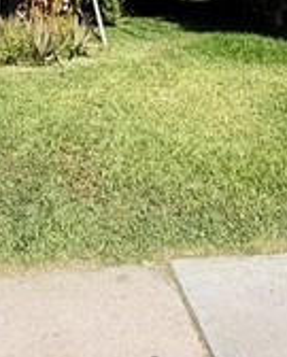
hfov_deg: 29.2
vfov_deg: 30.6
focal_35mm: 52
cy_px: -68
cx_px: 117
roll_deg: -2.6
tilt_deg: +4.4
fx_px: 551
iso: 25
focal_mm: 2.22
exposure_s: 1/770
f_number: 2.2
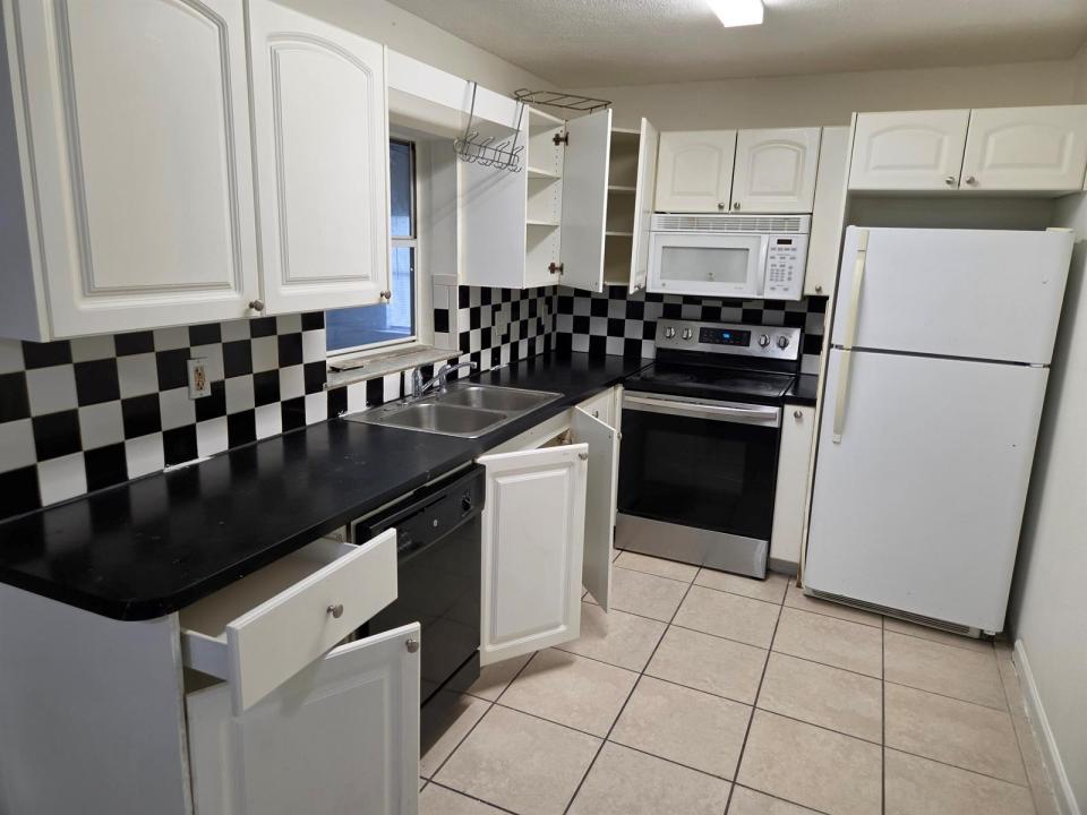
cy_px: 408
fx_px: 722
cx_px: 544
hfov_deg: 73.9
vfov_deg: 58.9
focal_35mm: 23
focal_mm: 5.4
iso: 160
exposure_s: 1/120
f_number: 1.8
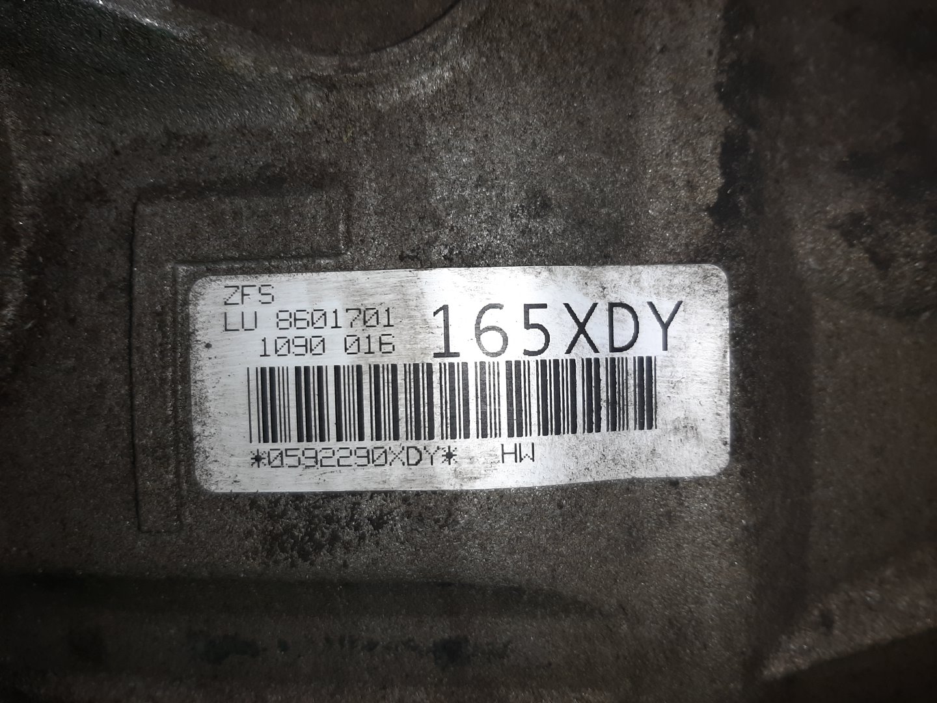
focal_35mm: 26
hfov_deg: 67.3
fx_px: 704
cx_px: 468
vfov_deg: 53.1
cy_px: 352
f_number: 1.7
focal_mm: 3.93
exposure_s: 1/128
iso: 40
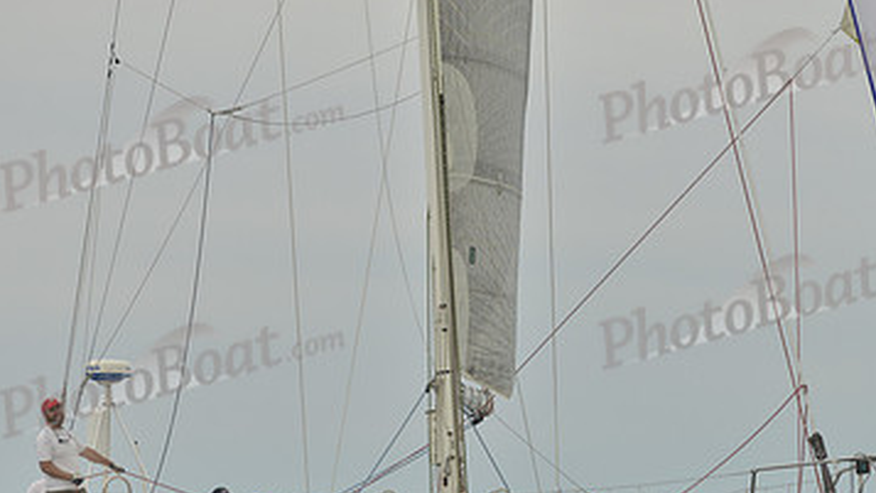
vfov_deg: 7.3
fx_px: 3880
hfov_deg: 12.9
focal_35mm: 167
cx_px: 474
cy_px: 467
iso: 400
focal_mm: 98
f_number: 3.5
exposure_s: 1/1250
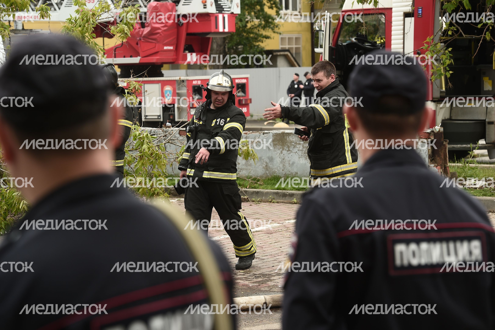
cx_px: 248
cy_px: 165
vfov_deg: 12.4
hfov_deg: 18.6
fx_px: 1512
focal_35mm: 110
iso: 400
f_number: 6.3
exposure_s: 1/320
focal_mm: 110
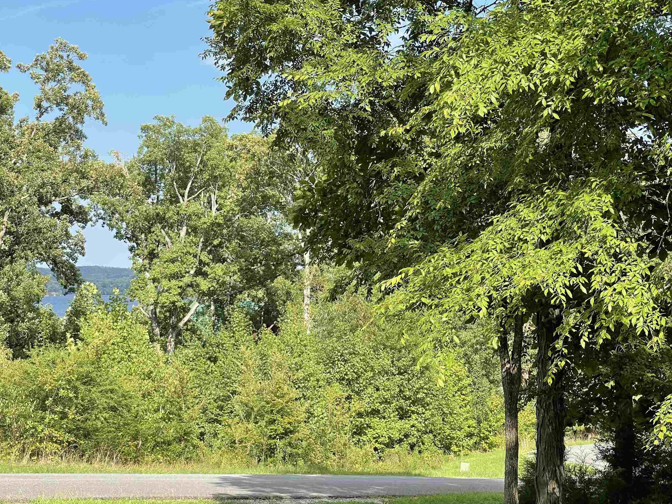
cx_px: 353
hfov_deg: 24.7
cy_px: 290
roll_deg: -1.2
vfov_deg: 18.7
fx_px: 1534
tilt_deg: -0.1
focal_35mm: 79
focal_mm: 7.5
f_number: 2.2
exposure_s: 1/564
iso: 20
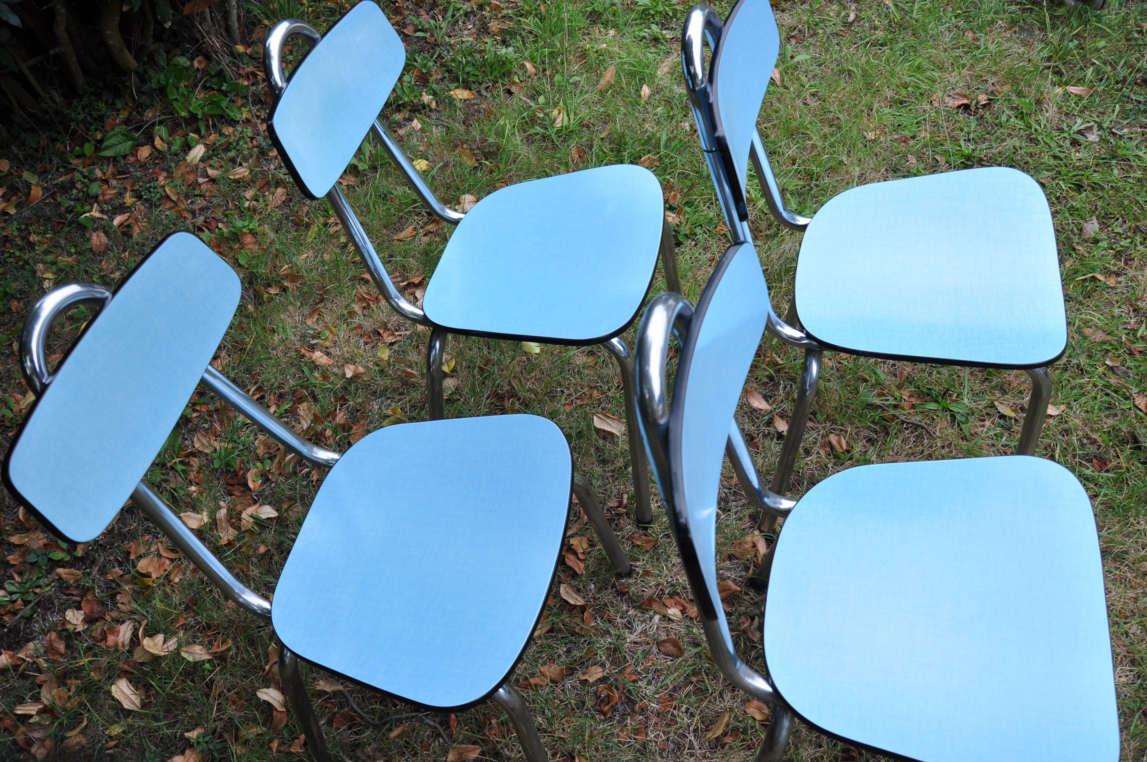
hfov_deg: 67.4
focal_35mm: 27
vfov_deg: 47.8
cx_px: 574
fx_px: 859
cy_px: 381
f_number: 5.6
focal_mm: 18
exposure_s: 1/125
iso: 200
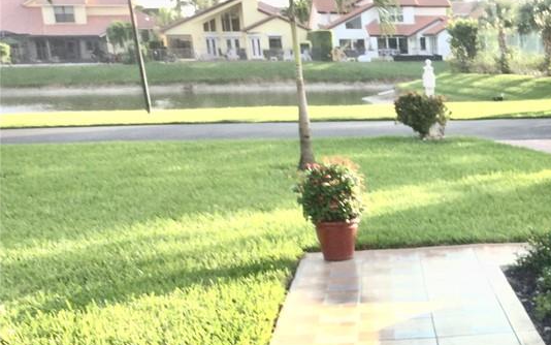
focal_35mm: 63
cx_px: 527
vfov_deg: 19.6
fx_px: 946
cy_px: 393
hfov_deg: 30.6
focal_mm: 3.3
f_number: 2.4
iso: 25
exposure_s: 1/221
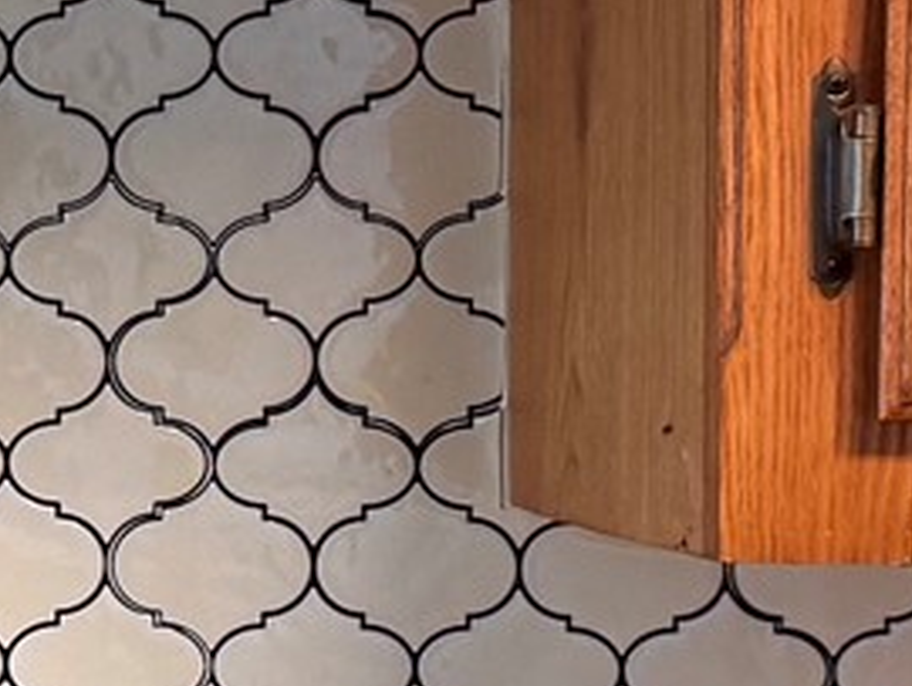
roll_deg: -0.7
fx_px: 4799
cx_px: -527
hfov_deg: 10.4
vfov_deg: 8.2
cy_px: 416
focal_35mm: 182
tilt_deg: -3.4
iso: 200
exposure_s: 1/60
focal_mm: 6.76
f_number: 1.78
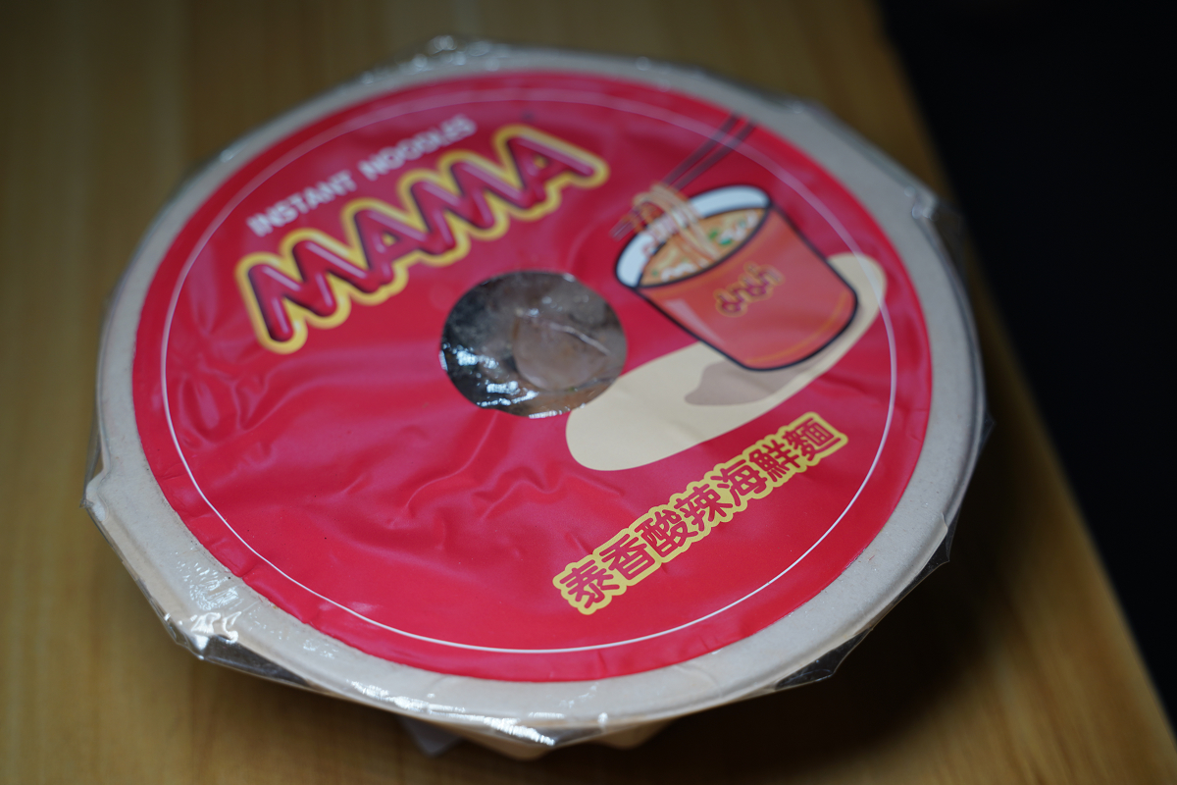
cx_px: 588
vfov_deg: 27.5
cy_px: 392
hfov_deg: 40.3
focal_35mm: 49
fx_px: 1602
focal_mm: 49
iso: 160
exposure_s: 1/60
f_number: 4
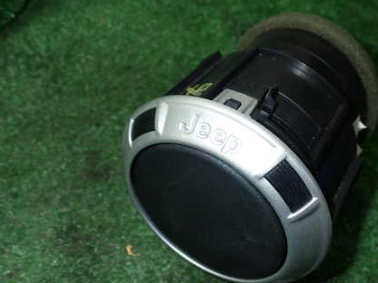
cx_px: 251
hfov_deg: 43.3
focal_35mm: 43
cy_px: 140
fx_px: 469
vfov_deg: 33.6
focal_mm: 5.4
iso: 200
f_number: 6.3
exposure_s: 1/30
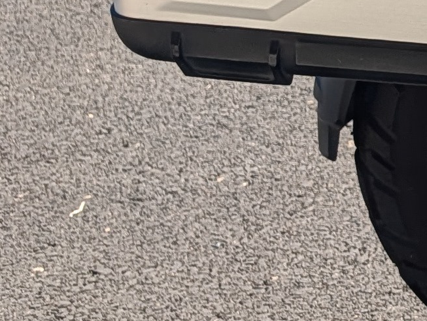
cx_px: 1322
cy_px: -307
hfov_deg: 9.7
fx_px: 1853
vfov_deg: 9.3
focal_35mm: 150
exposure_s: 1/4149
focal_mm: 6.9
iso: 21
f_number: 1.68
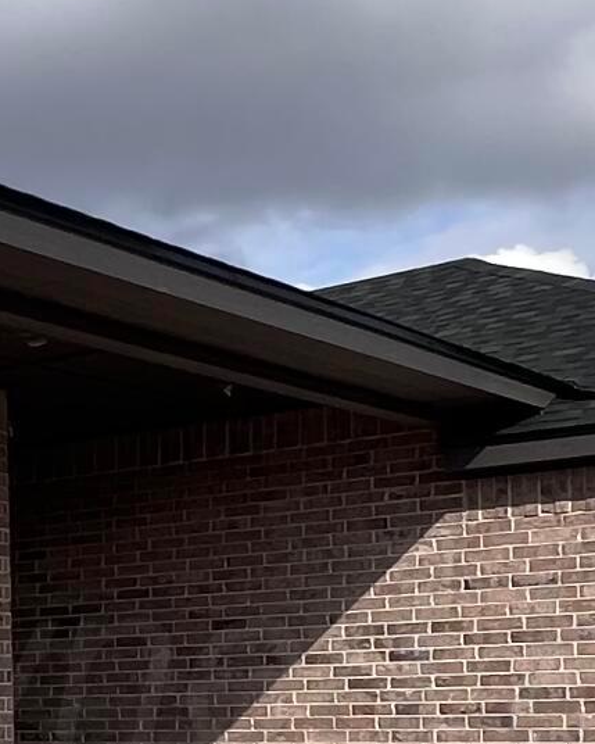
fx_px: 1562
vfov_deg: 25.8
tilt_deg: +1.1
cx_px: -363
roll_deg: +1.3
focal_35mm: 71
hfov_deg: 18.4
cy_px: 683
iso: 32
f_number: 1.8
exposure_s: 1/1647
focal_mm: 1.57
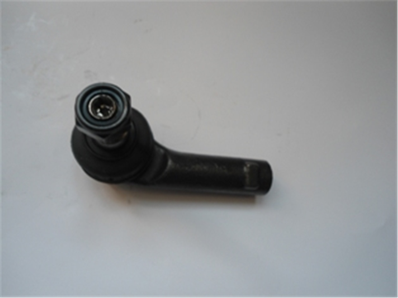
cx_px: 199
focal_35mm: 26
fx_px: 299
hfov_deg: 67.4
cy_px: 149
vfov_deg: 53.0
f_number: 2.8
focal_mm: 4.7
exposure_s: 1/30
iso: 100
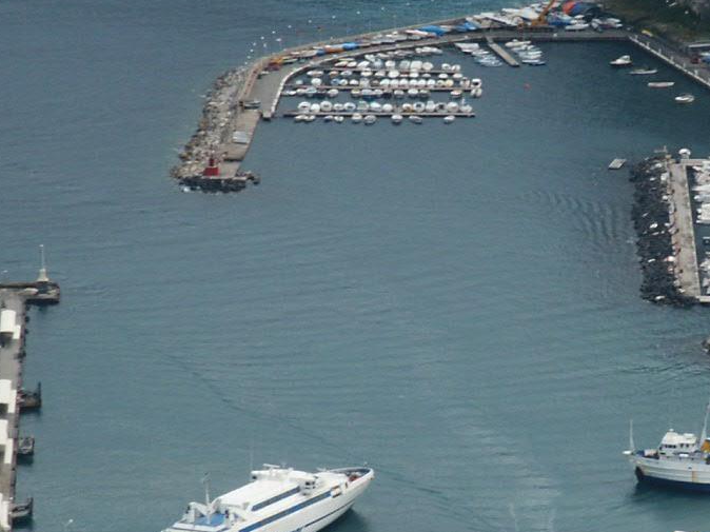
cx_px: 583
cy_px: 388
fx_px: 6766
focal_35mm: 330
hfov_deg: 6.0
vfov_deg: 4.5
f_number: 8
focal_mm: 28.23
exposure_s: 1/180
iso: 64
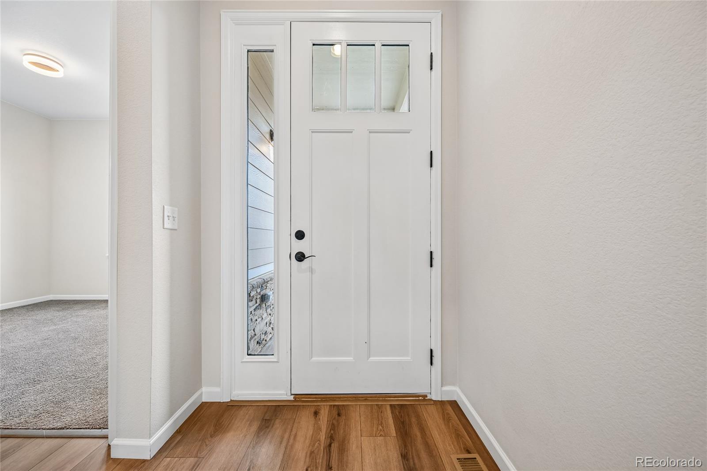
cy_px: 236
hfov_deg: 104.3
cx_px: 354
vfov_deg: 81.2
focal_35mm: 14
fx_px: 275
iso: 400
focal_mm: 14
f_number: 8
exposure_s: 1/15
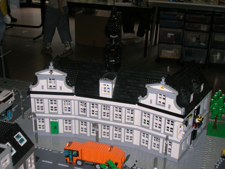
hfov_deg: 35.6
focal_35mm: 54
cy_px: 84
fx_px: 351
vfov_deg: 27.0
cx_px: 112
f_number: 3.4
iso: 52
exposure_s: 1/60.1
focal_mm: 9
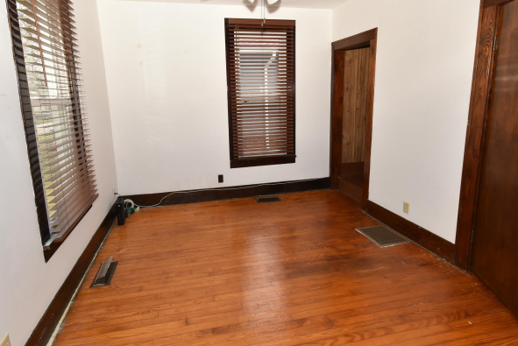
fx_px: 274
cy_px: 149
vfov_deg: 64.4
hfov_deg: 86.7
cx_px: 242
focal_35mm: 19
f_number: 10
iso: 400
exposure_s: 1/80
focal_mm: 10
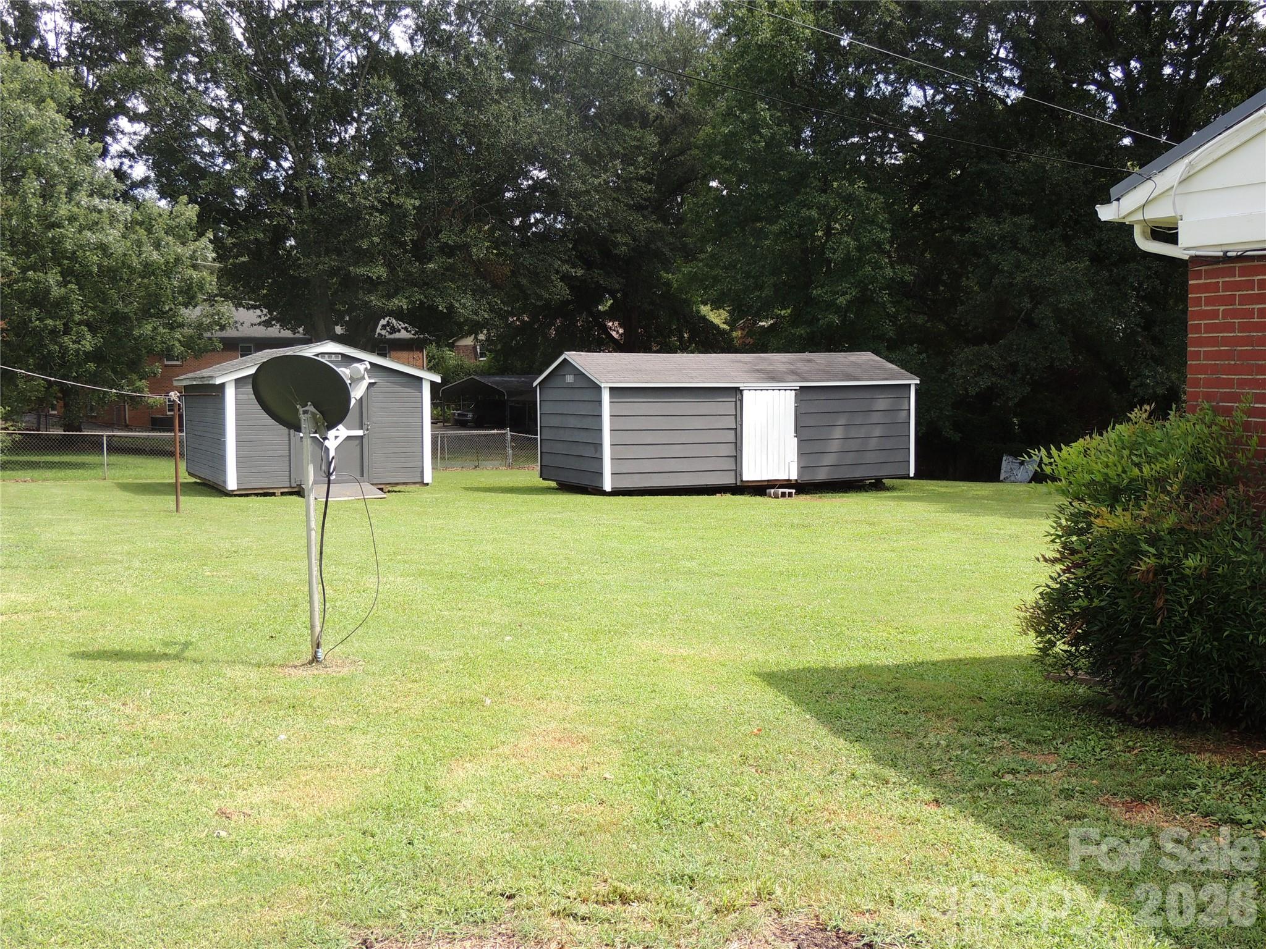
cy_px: 474
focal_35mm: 35
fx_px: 1280
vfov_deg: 40.7
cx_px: 633
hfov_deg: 52.6
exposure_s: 1/400
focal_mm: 6.2
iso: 100
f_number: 3.3
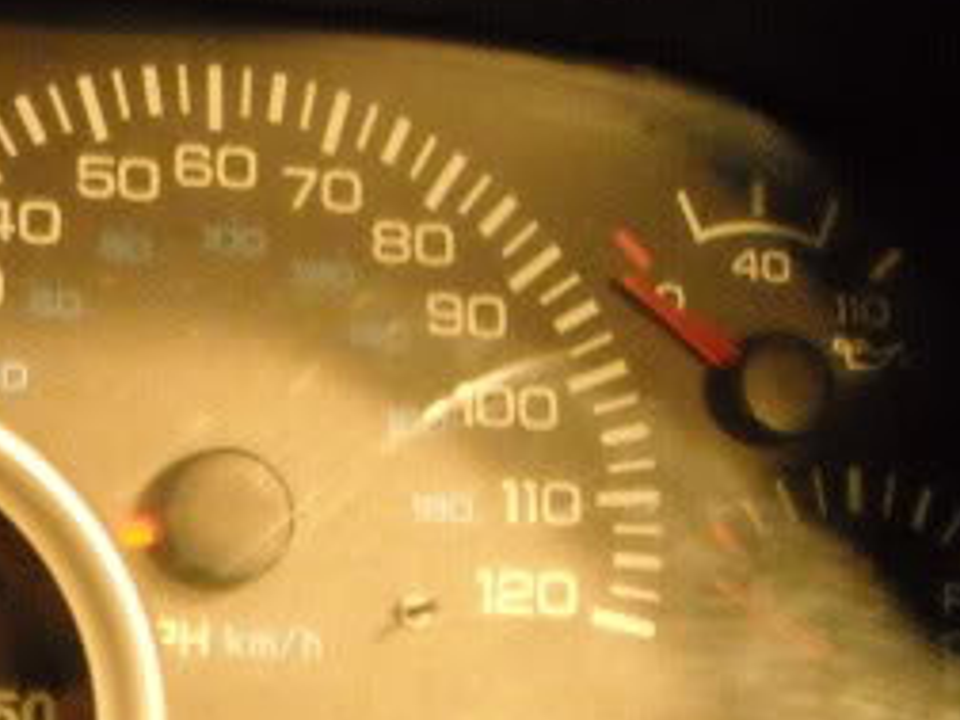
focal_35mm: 89
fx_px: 2468
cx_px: -229
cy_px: 491
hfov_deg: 20.4
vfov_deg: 16.6
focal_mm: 5.7
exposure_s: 1/2
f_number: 2.8
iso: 800
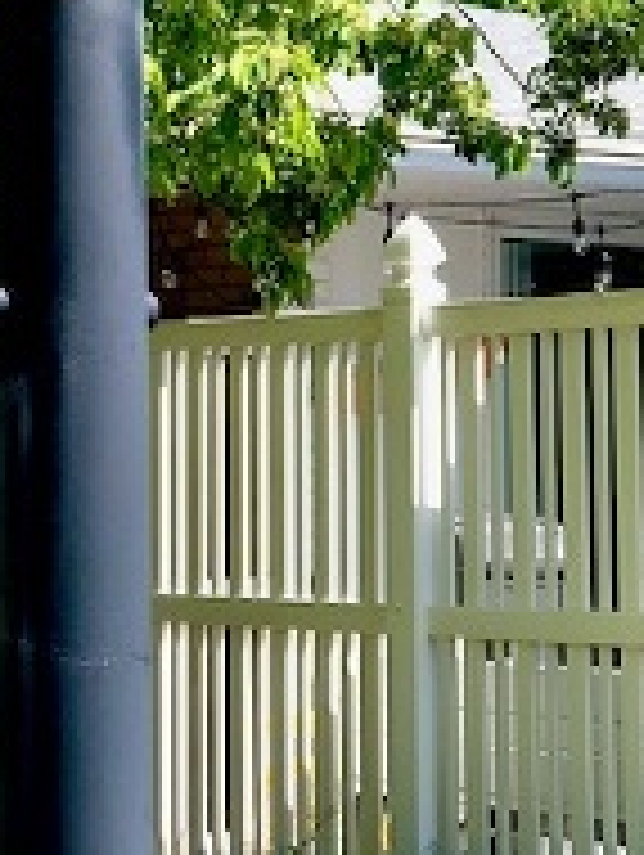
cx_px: -32
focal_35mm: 144
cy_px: 171
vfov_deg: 13.6
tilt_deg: +4.4
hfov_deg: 10.2
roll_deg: -1.3
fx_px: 3564
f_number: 2.8
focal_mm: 6.6
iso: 20
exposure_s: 1/397
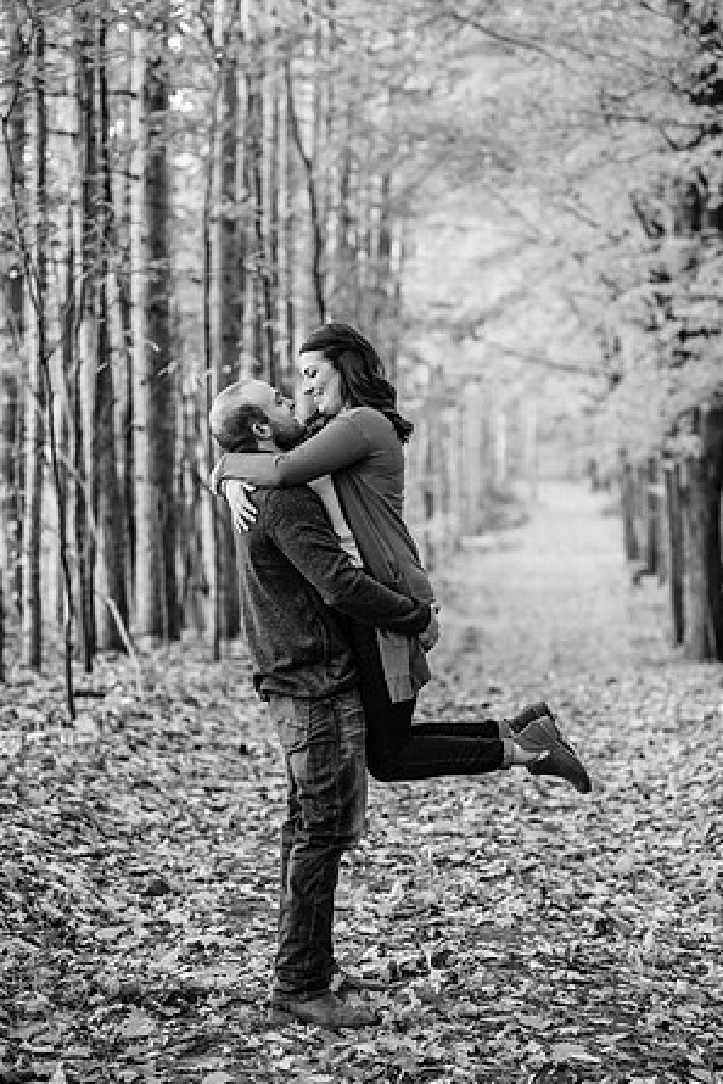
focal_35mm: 86
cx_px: 363
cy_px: 543
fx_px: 2589
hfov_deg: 15.9
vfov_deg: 23.6
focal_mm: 85
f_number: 2.8
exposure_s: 1/200
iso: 500
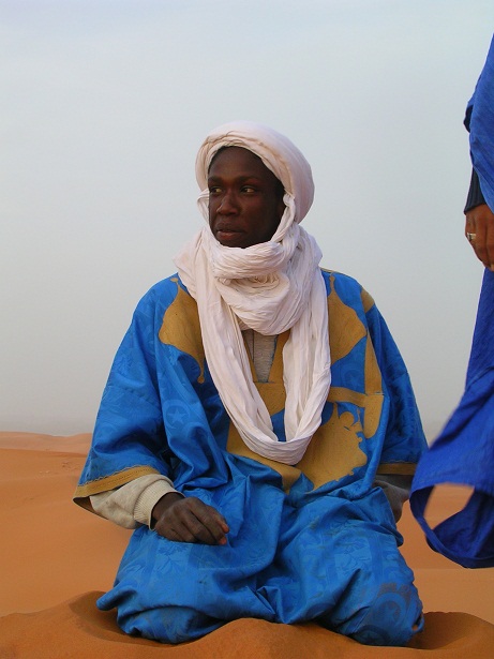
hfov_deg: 19.4
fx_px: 1447
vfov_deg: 25.7
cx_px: 247
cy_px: 330
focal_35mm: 76
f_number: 3.9
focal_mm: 11.5
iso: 50
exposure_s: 1/41.9
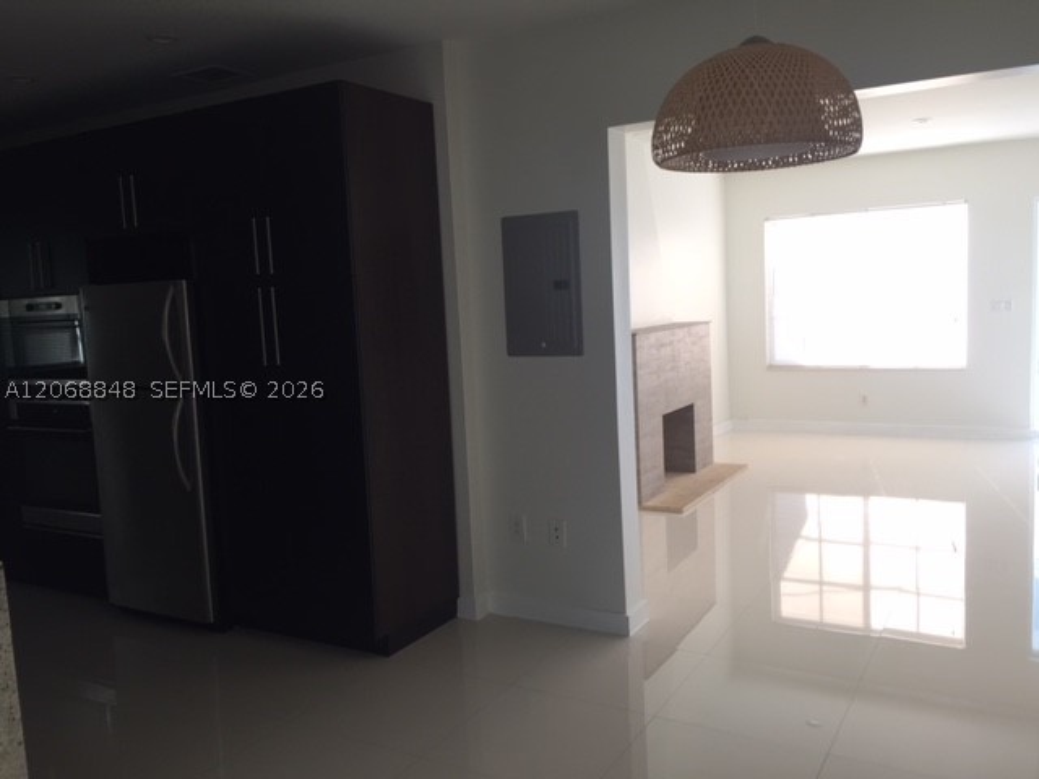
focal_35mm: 29
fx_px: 870
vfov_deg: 48.2
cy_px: 390
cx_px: 520
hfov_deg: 61.7
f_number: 2.2
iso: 32
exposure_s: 1/60
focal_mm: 4.15
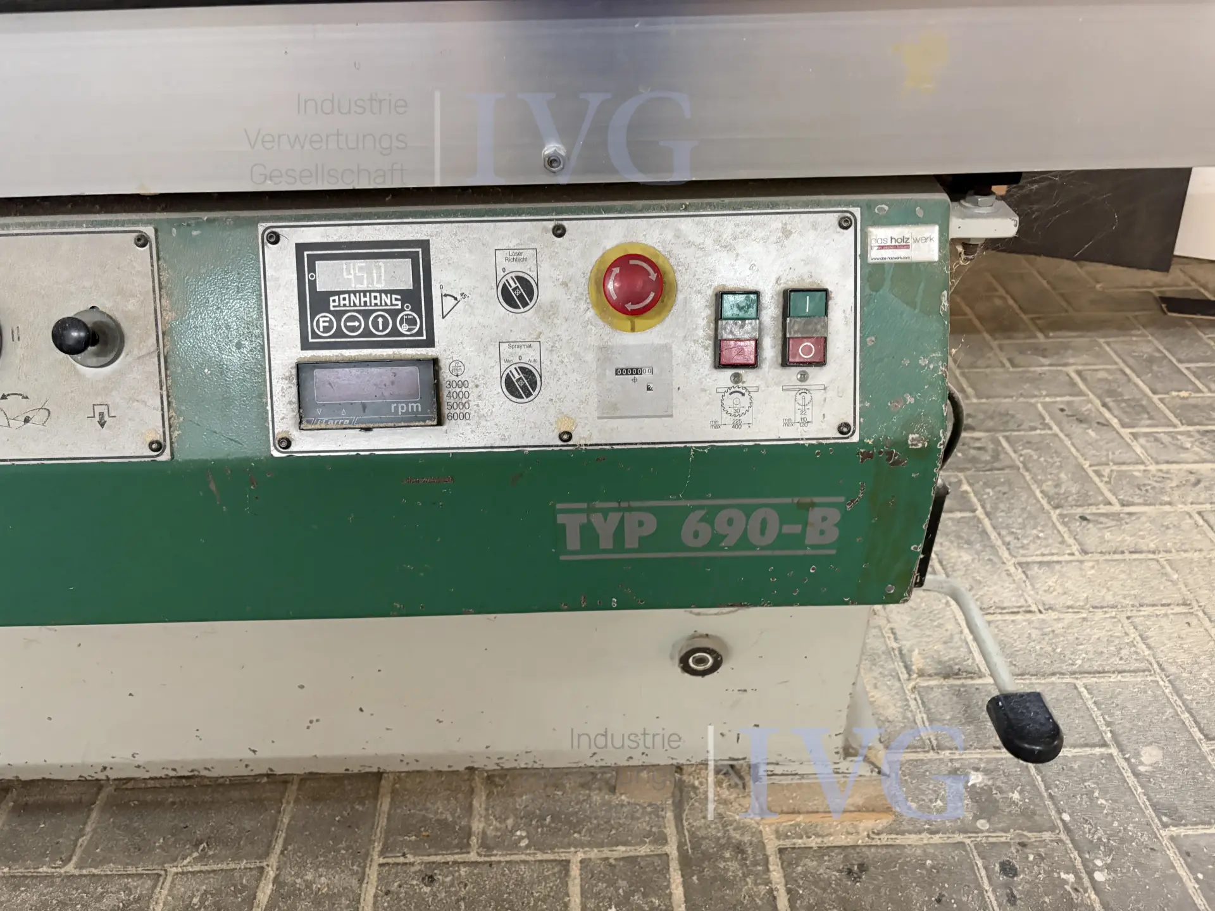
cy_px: 456
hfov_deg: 67.3
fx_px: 913
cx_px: 608
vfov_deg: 53.1
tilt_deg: -35.9
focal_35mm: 26
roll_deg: +0.8
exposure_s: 1/50
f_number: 1.6
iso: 500
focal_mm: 5.96
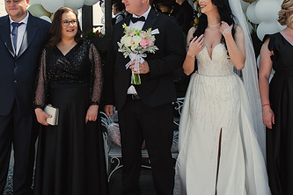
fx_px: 456
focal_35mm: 56
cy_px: 67
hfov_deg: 35.6
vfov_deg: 24.1
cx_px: 122
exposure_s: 1/200
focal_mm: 29
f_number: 7.1
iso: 200
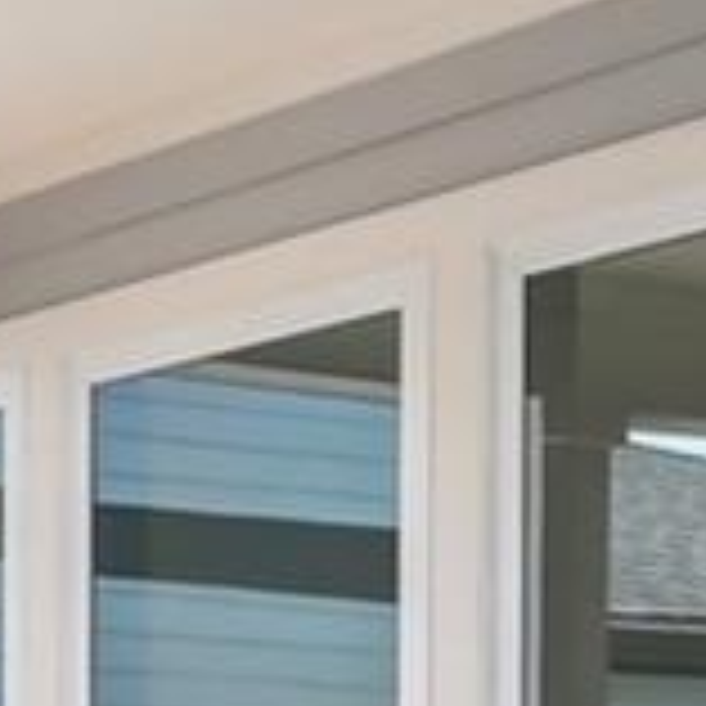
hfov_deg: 12.0
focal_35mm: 130
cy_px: 944
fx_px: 3000
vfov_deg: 12.9
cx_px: -710
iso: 100
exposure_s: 1/60
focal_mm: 10
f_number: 7.1
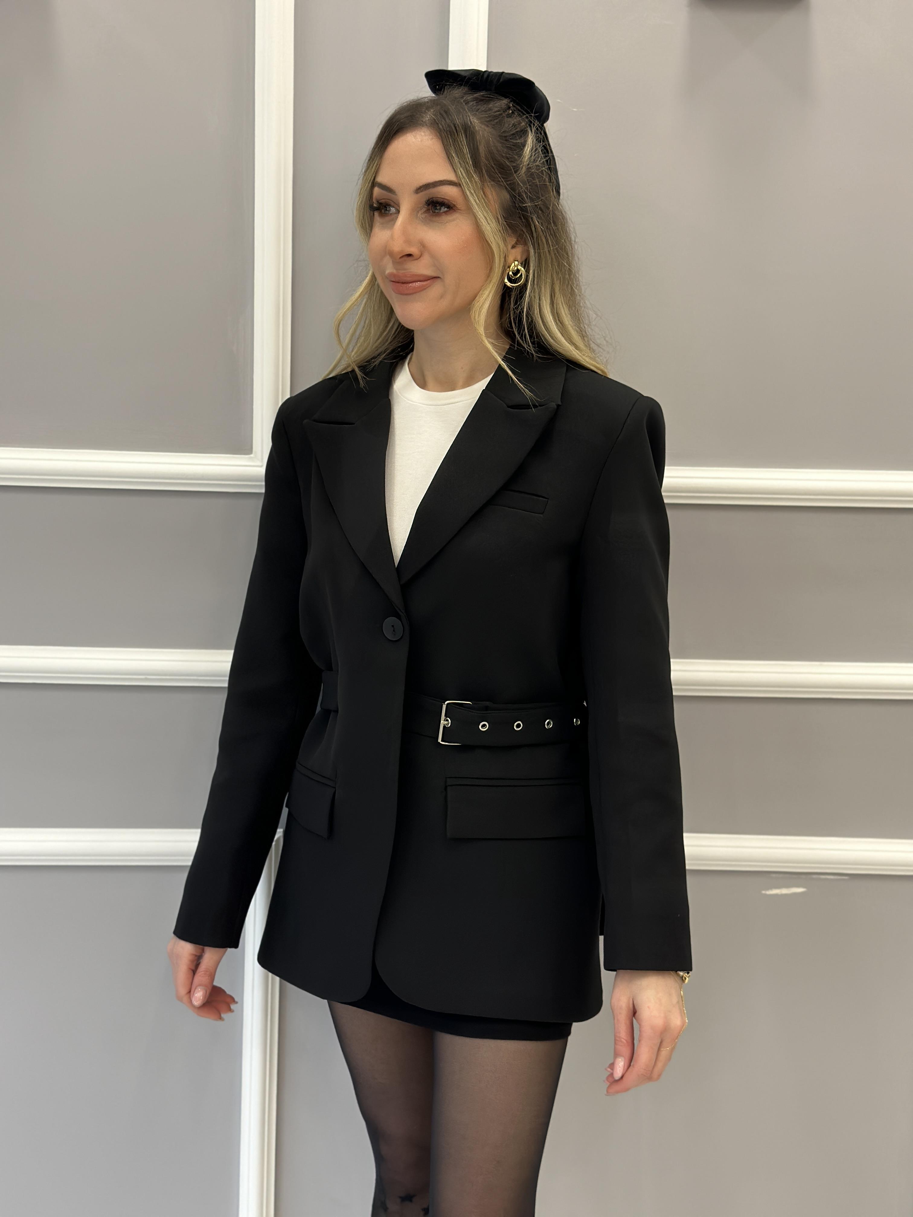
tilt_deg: -8.5
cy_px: 608
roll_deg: -2.4
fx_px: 1688
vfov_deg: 39.7
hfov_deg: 30.3
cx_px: 456
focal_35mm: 48
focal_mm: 6.86
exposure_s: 1/100
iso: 125
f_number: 1.78
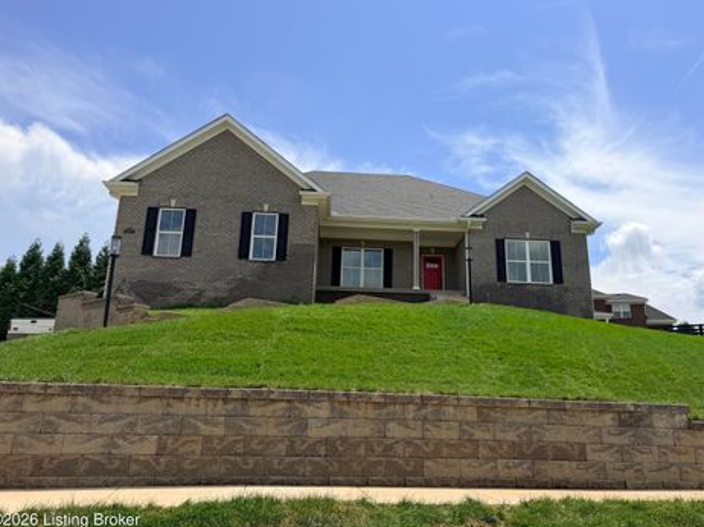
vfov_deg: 53.0
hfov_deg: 67.3
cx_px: 370
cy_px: 260
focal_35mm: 26
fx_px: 528
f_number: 1.78
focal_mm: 6.76
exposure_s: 1/8130
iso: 80
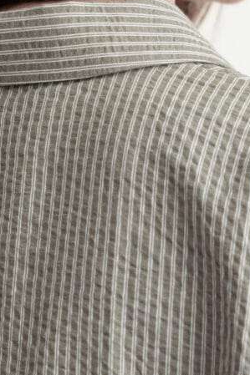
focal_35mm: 187
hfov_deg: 7.3
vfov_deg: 10.9
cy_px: 327
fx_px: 1949
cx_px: 5
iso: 200
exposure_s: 1/250
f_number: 6.3
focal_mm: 70
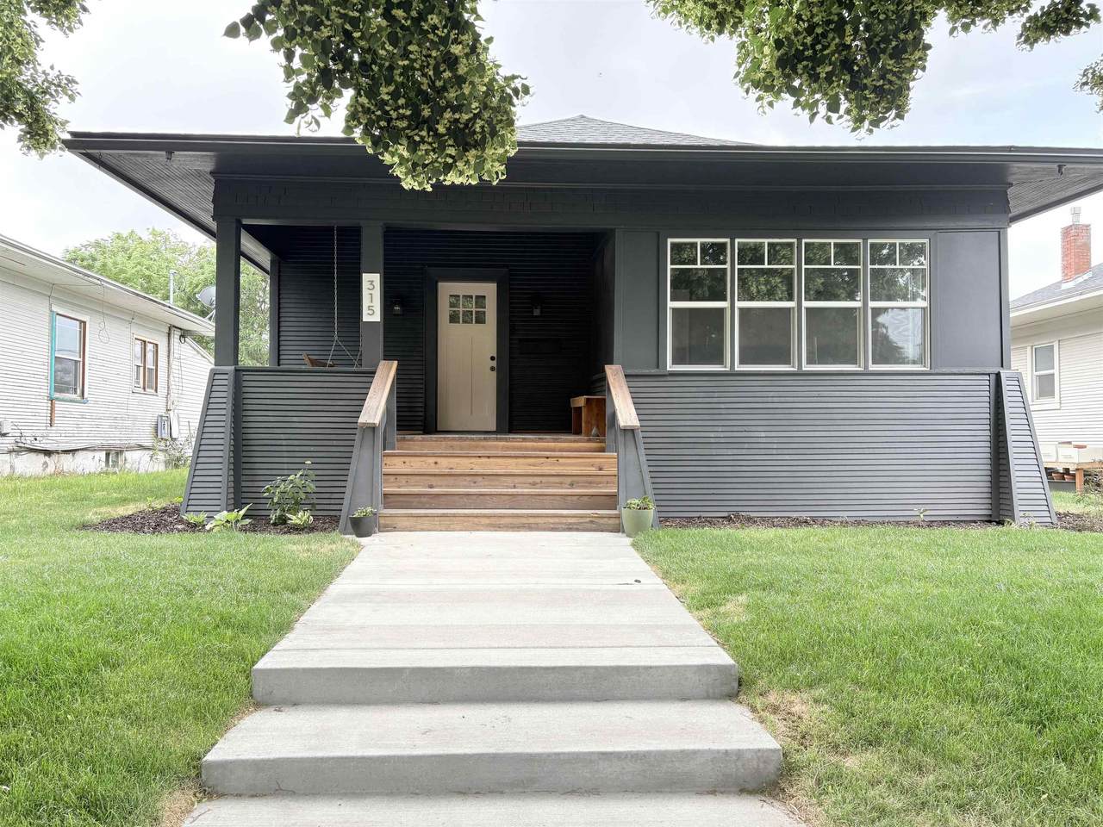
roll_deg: +0.1
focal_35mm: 26
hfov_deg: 67.3
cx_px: 552
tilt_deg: +2.2
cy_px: 414
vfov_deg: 53.1
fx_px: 828
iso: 64
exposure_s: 1/561
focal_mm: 5.96
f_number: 1.6
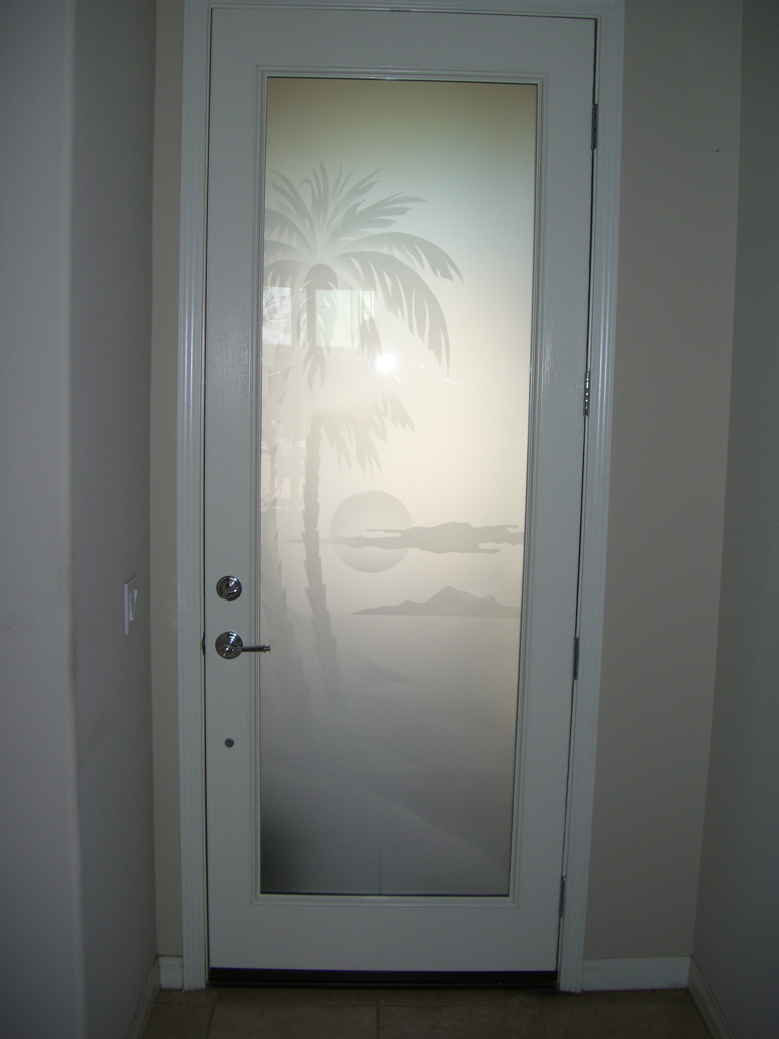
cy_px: 520
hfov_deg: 37.7
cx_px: 390
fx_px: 1140
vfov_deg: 49.0
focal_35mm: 38
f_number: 2.8
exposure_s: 1/250
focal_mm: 7.9
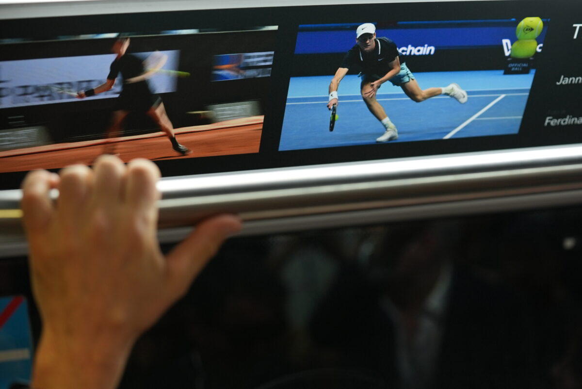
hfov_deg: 28.8
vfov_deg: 19.5
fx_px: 1132
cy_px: 194
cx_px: 291
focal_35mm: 70
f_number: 3.5
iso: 1250
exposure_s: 1/160
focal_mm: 70
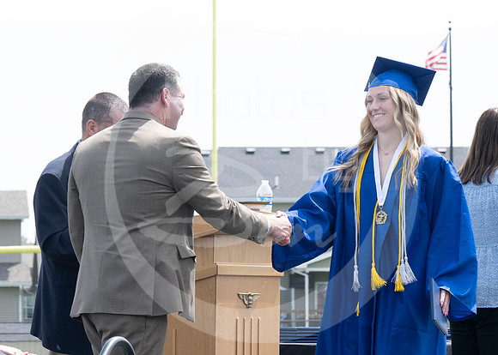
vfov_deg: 5.8
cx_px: 160
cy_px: 139
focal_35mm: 250
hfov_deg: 8.1
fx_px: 3530
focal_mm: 84
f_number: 7.1
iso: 200
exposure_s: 1/250
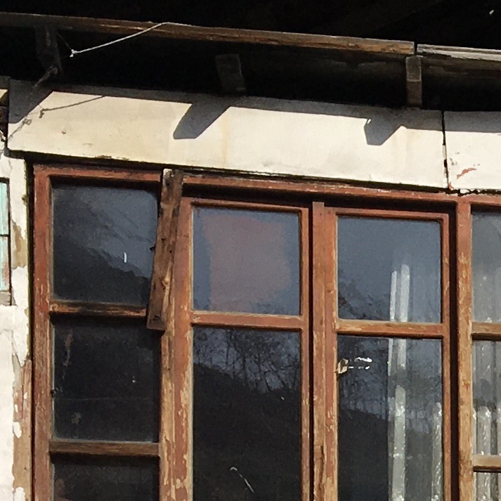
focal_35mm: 145
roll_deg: +0.0
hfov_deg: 10.9
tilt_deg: +1.3
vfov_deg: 11.5
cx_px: 1020
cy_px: 782
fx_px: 2374
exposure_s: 1/3077
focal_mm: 4.15
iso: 25
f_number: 2.2
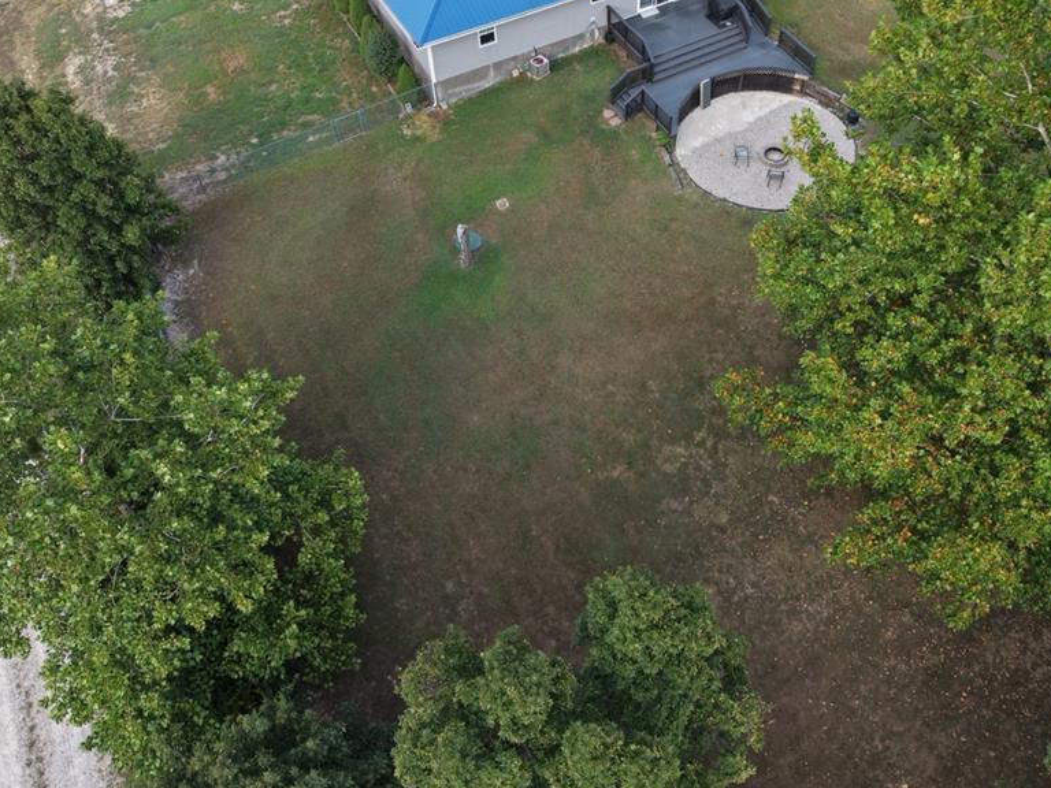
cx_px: 588
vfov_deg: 43.6
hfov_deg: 56.7
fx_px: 972
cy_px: 274
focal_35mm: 32
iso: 170
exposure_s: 1/800
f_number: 1.8
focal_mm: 8.67
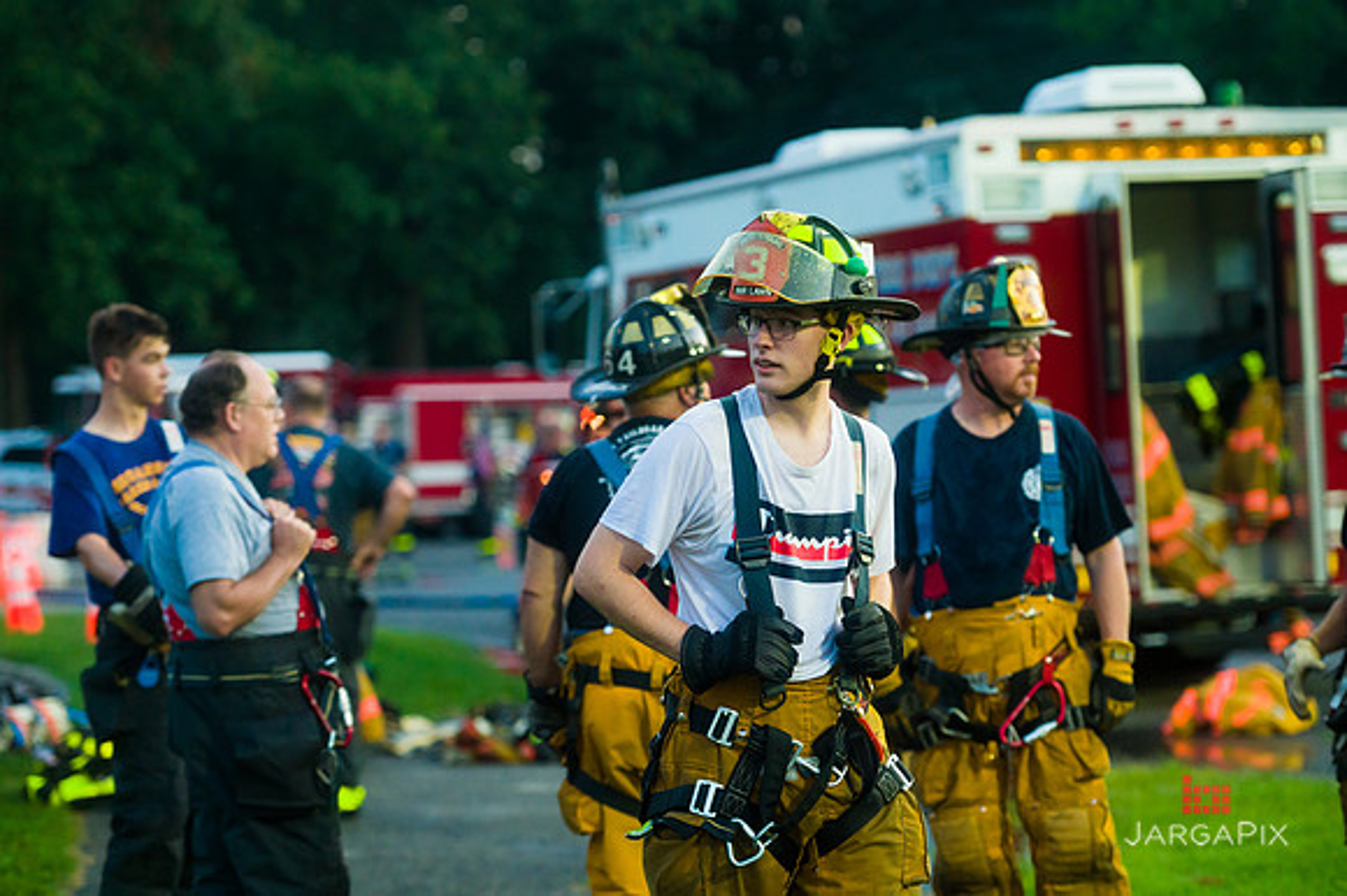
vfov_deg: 11.8
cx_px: 674
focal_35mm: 116
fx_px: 4338
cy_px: 448
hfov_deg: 17.7
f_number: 3.2
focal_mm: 116
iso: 3200
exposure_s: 1/125
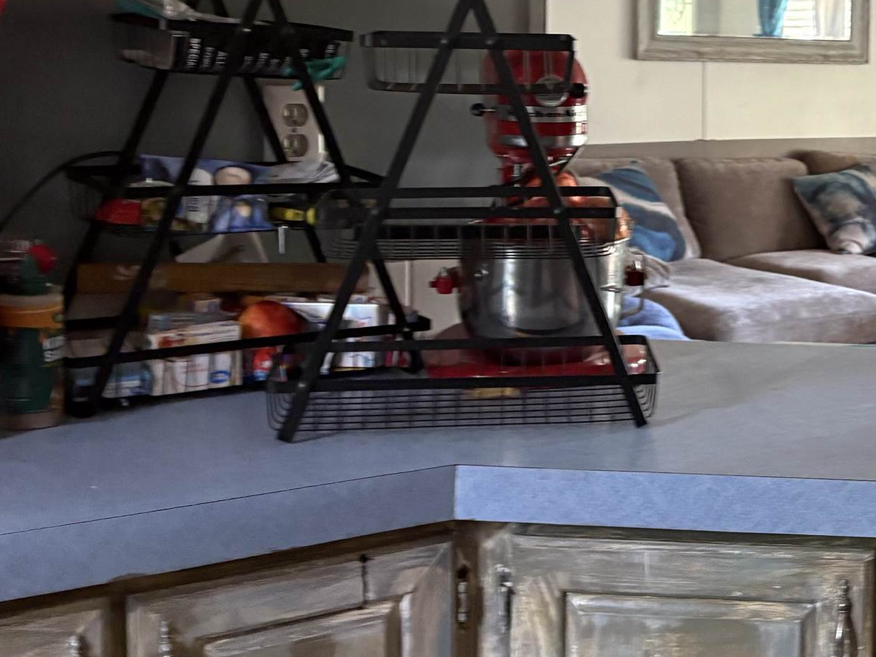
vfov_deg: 22.4
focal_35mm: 65
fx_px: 1645
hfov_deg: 26.6
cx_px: 1041
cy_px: 175
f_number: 1.6
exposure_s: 1/40
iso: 400
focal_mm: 5.96
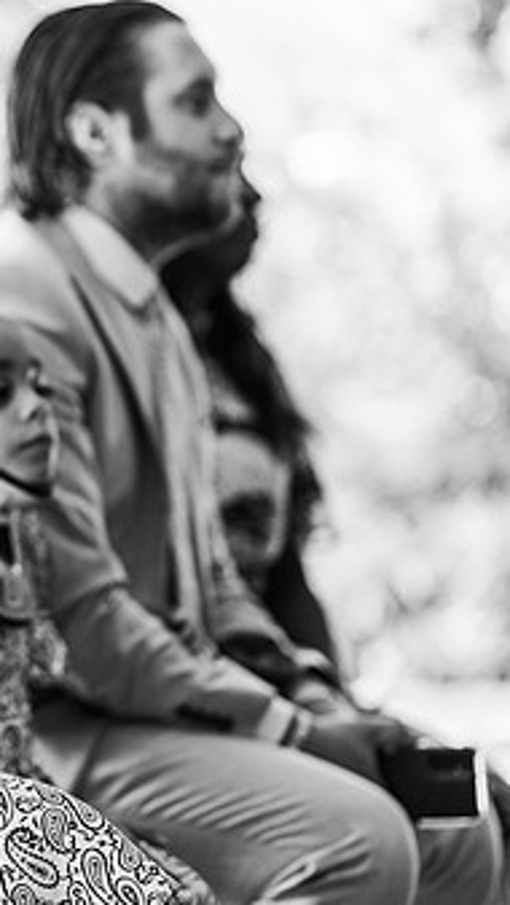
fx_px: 3672
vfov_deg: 14.0
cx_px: -102
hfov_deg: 7.9
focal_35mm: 153
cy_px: 457
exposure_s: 1/500
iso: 100
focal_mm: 85
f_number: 1.8
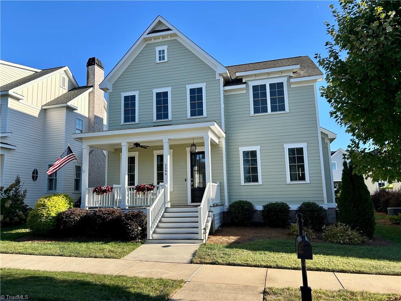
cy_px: 150
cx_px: 200
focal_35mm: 26
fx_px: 301
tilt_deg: +9.2
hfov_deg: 67.3
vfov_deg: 53.1
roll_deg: +1.1
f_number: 1.5
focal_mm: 5.7
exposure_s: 1/1838
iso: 50
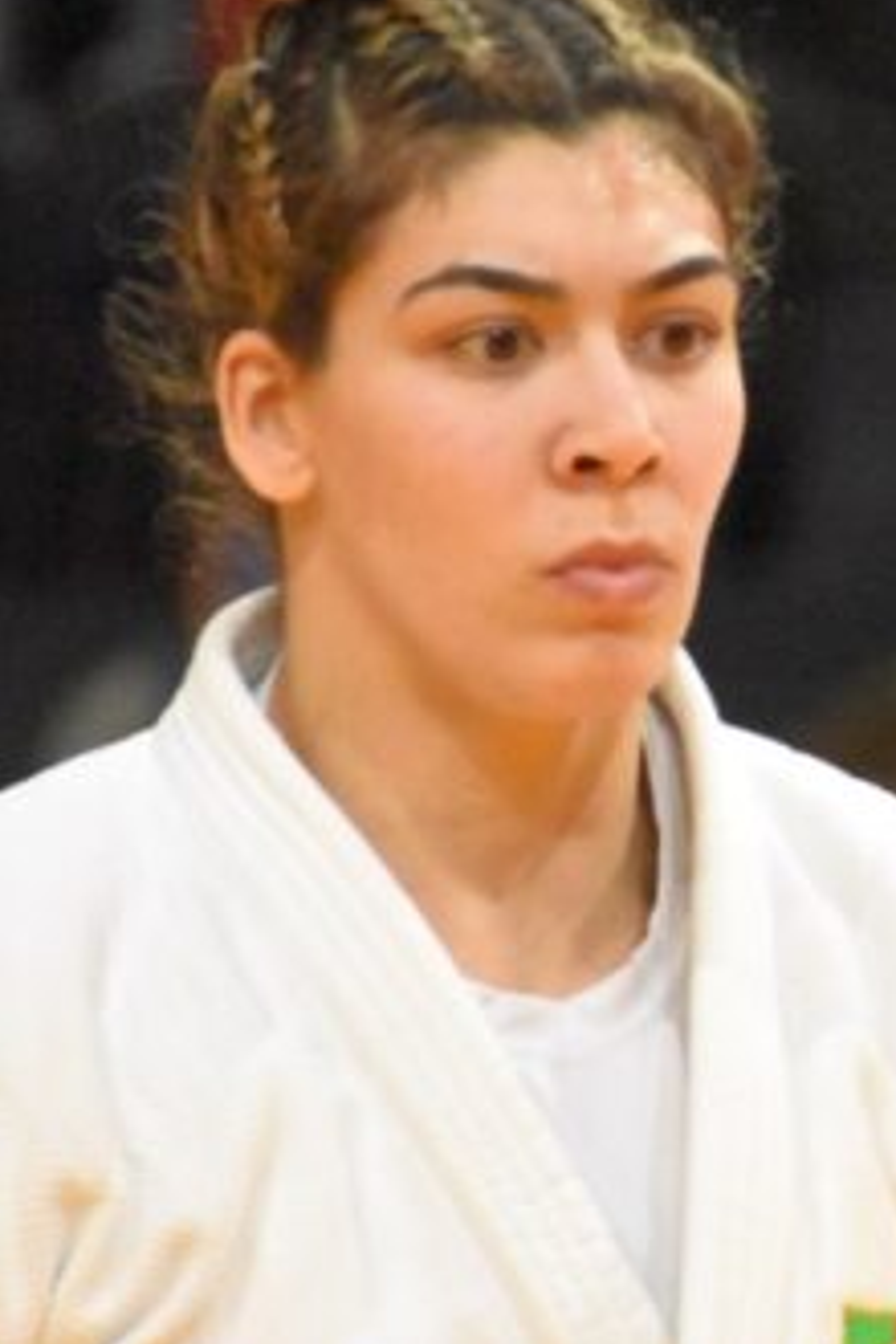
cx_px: 843
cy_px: 749
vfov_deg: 2.0
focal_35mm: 1048
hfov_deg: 1.3
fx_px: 39122
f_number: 7.1
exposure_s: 1/800
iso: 12800
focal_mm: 300
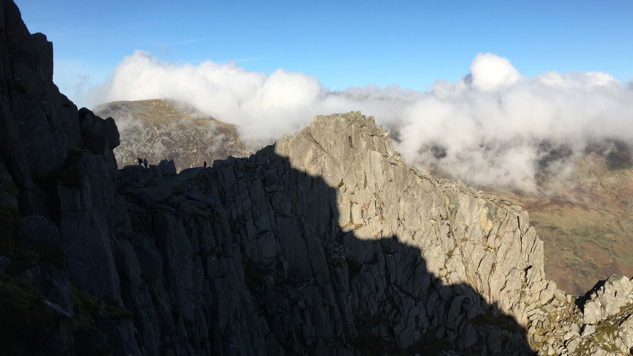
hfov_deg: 61.0
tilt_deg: -8.1
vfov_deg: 36.6
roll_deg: +0.1
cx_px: 320
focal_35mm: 32
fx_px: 537
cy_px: 205
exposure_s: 1/1582
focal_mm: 4.15
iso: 32
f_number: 2.2
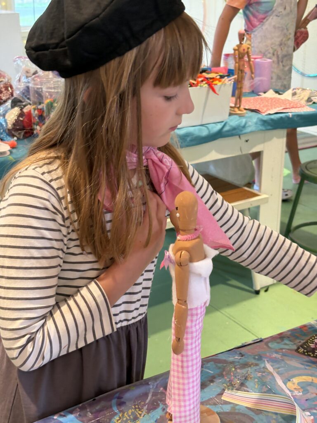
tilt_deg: -18.2
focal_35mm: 52
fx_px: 635
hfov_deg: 28.0
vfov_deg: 36.8
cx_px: 158
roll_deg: -1.2
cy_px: 212
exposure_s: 1/60
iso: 64
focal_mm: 5.96
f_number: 1.6
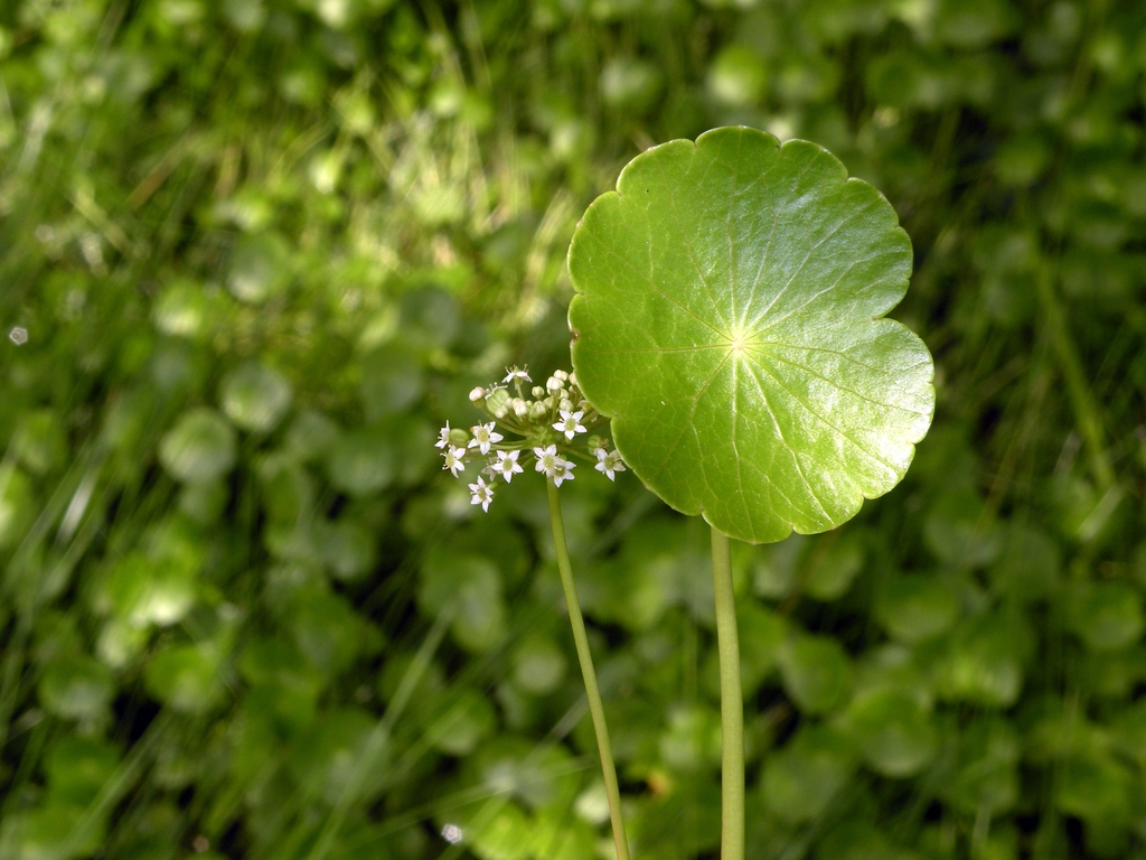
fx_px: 1854
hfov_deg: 34.3
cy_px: 430
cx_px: 573
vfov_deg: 26.1
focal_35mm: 56
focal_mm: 9.8
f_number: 5.6
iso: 64
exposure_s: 1/276
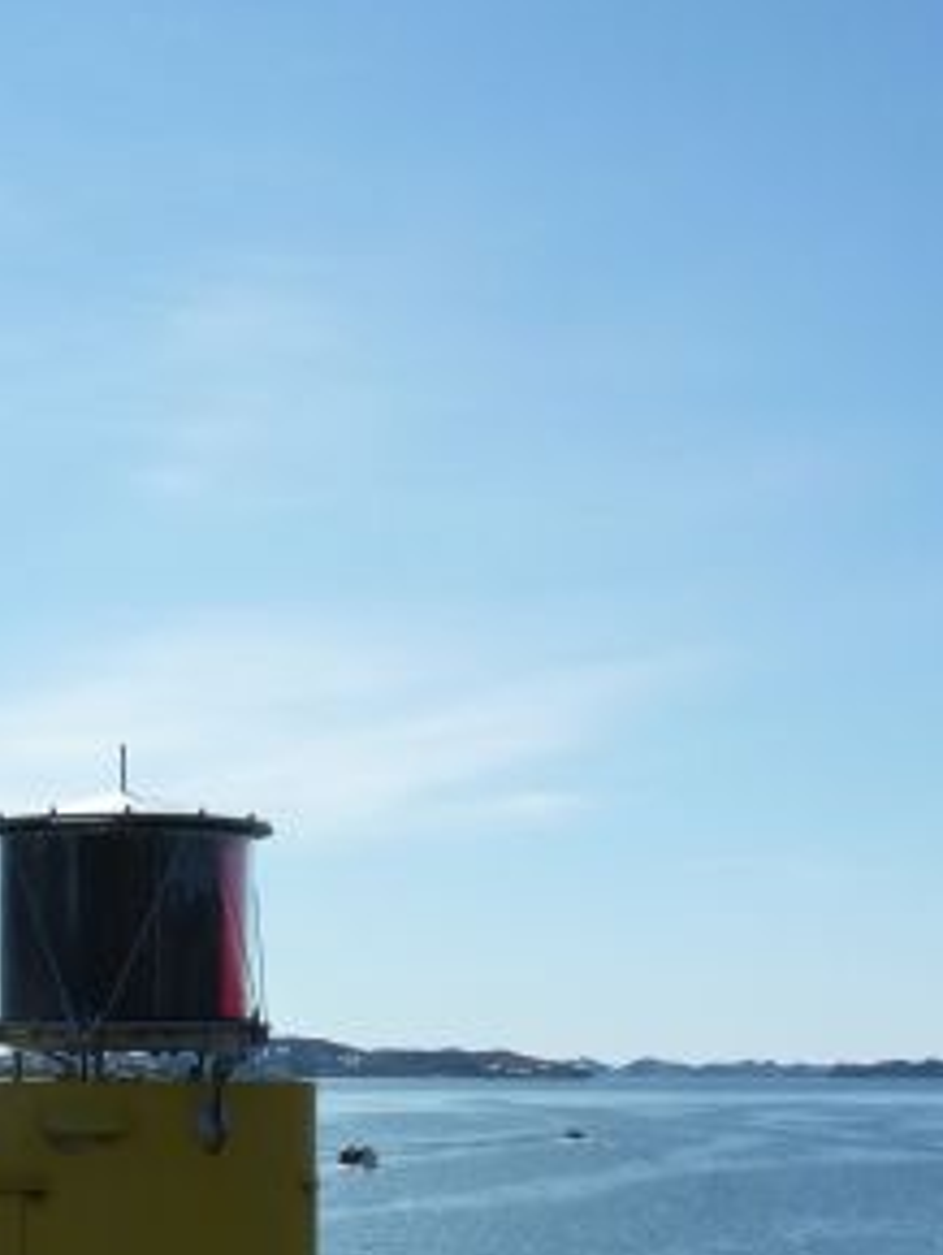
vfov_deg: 29.4
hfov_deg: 23.2
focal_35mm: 62
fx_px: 2249
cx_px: 134
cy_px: 1207
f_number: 5.6
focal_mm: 5
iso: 125
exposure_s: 1/800
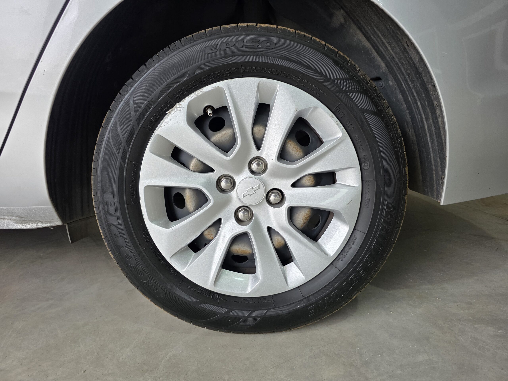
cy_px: 190
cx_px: 254
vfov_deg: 58.9
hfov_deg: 73.9
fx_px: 338
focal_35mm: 23
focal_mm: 6.3
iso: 125
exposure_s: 1/180
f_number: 1.7
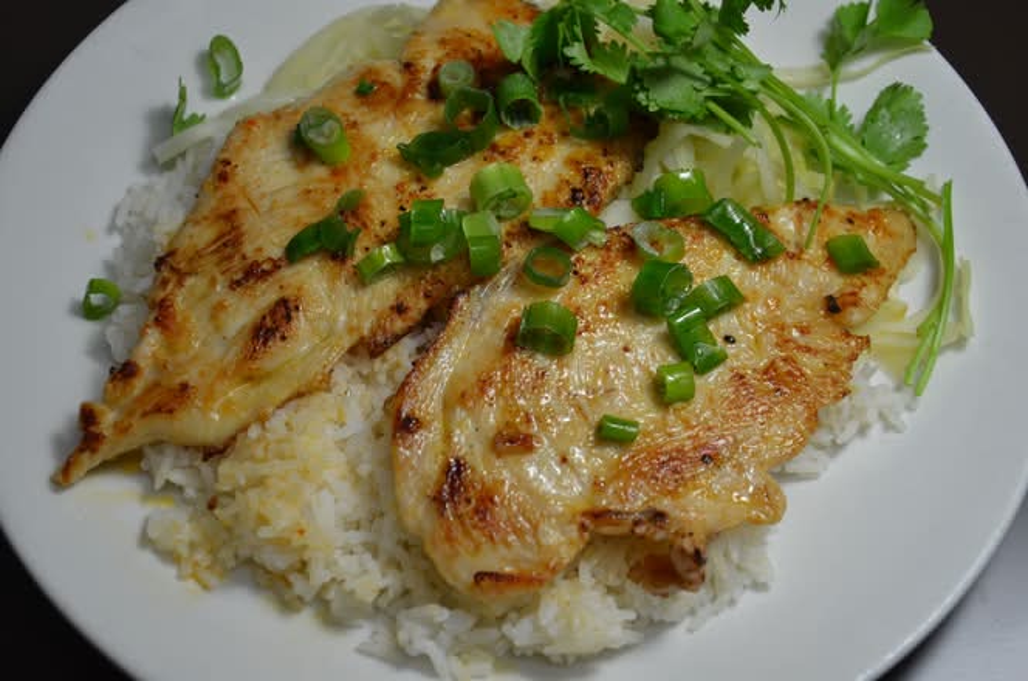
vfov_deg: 23.7
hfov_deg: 35.1
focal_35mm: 57
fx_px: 1625
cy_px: 340
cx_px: 514
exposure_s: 1/125
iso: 360
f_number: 5.6
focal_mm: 38
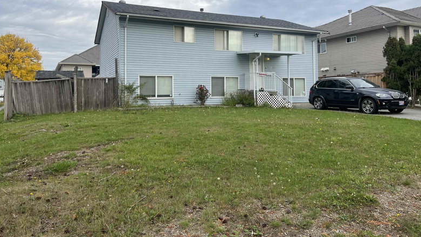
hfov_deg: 66.0
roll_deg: +0.3
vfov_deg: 39.8
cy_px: 83
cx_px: 208
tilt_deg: +2.6
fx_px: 324
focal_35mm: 29
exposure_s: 1/1645
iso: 50
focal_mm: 5.7
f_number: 1.5
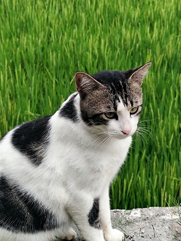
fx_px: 516
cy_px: 120
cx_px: 90
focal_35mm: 74
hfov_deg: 19.9
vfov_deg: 26.3
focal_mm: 6.19
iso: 200
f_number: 1.65
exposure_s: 1/100
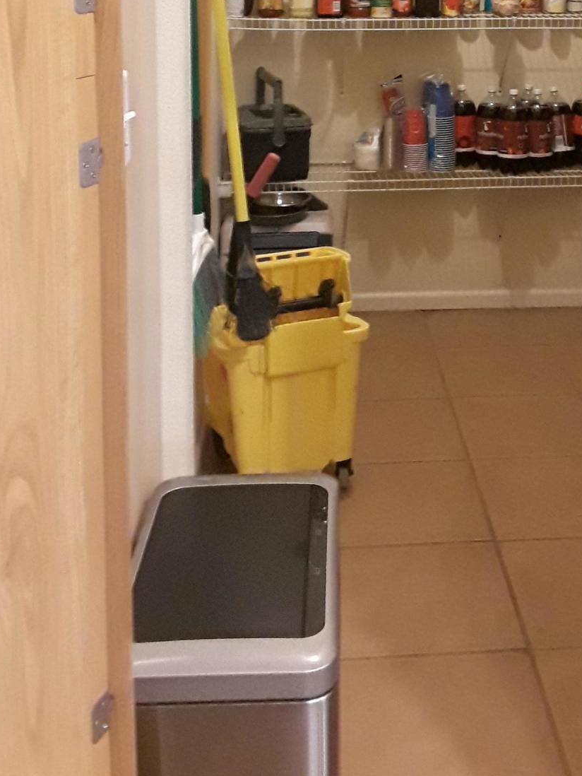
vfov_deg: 35.2
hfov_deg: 28.2
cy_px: 71
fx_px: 1143
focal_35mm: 51
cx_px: 432
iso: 400
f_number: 1.9
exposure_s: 1/15
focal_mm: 2.9
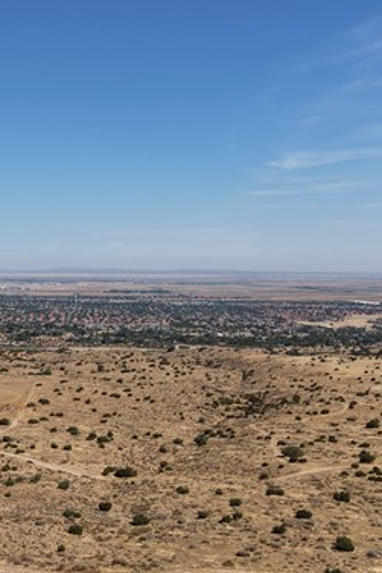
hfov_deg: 19.3
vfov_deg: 29.4
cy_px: 379
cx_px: -21
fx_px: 1081
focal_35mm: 68
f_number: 1.8
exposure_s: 1/5000
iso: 100
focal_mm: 8.67
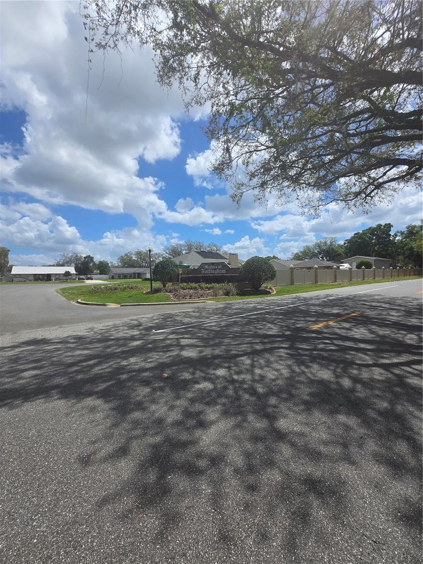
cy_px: 282
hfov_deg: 89.9
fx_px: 212
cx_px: 212
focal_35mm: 13
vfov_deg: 106.2
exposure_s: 1/1814
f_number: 2.2
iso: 25
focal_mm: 1.7
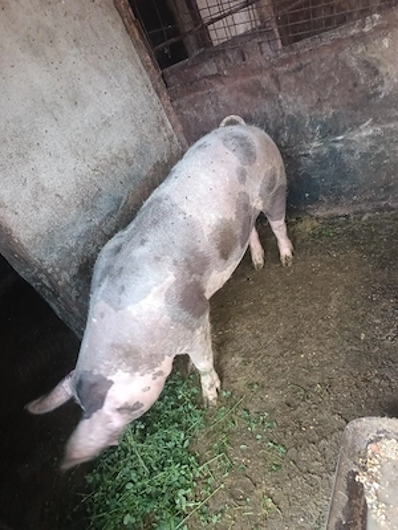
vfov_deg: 71.6
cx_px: 199
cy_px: 265
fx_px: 368
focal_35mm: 24
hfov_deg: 56.8
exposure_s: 1/50
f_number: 1.75
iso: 2805
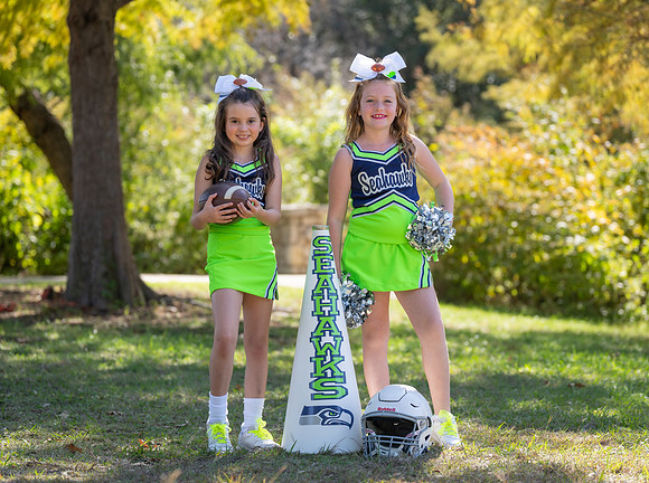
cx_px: 332
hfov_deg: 18.8
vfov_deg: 14.0
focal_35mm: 105
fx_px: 1964
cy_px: 250
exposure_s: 1/500
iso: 100
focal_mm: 93
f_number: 2.8
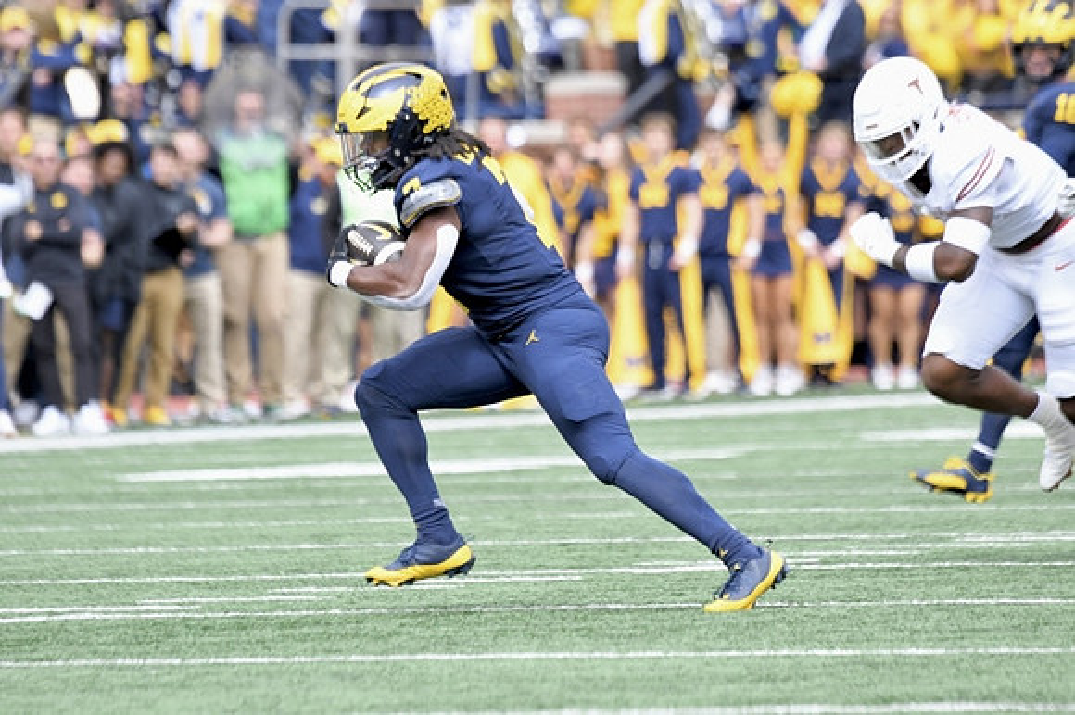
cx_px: 538
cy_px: 358
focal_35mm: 525
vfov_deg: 2.6
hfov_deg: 3.9
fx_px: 15668
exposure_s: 1/1250
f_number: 5.6
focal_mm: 350
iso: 800
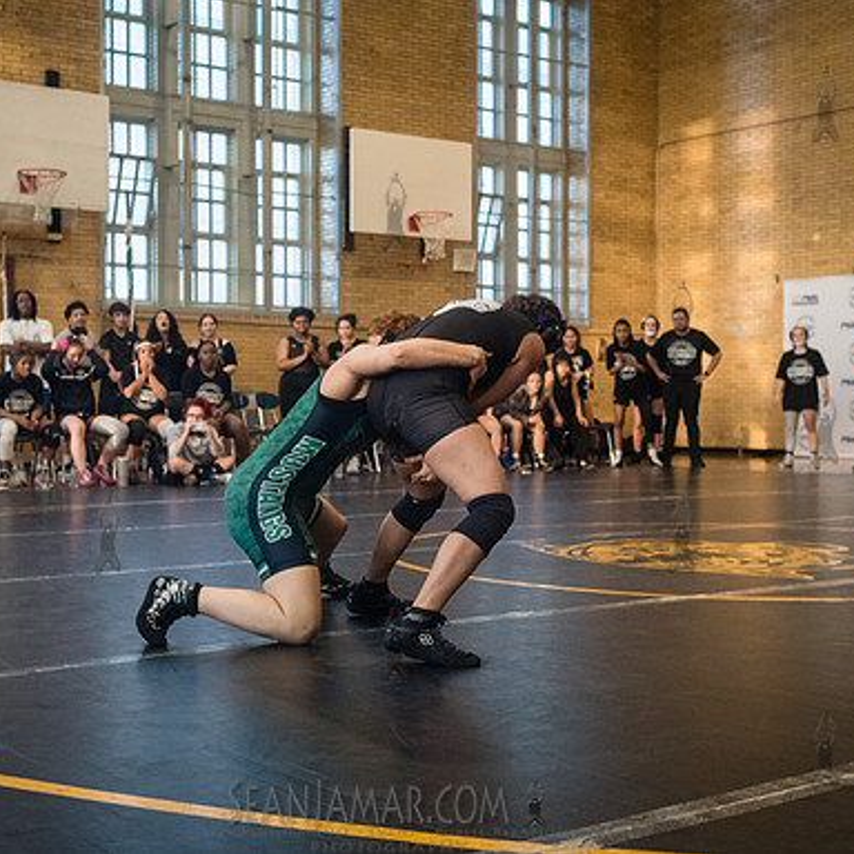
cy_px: 426
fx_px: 1423
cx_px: 394
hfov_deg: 33.4
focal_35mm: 51
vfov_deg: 33.4
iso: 4000
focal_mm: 35
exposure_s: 1/320
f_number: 4
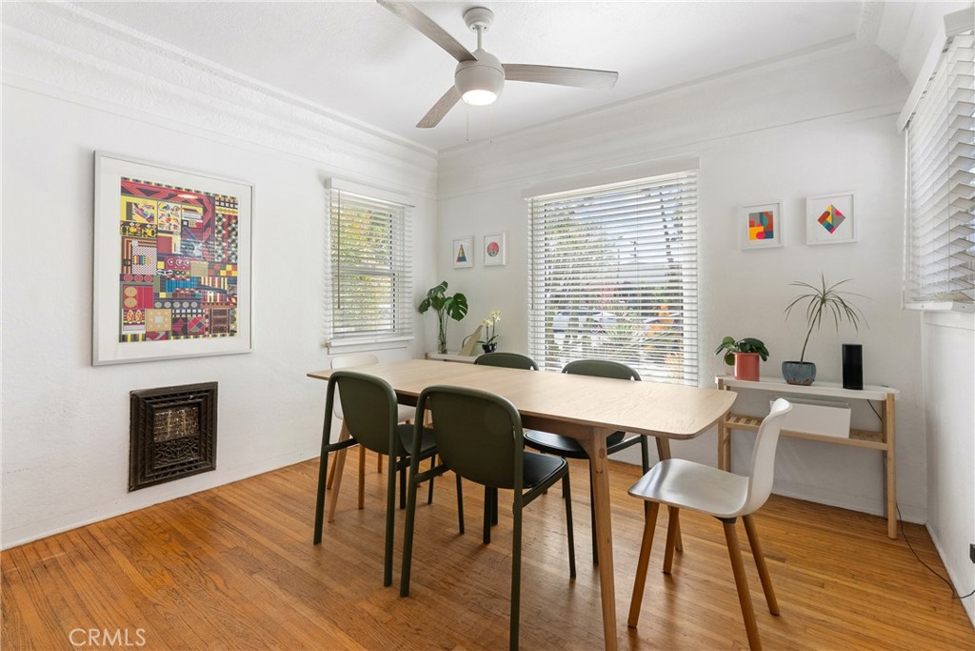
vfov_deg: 73.8
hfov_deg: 96.7
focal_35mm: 16
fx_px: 433
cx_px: 488
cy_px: 326
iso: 320
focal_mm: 16
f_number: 9
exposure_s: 1/50
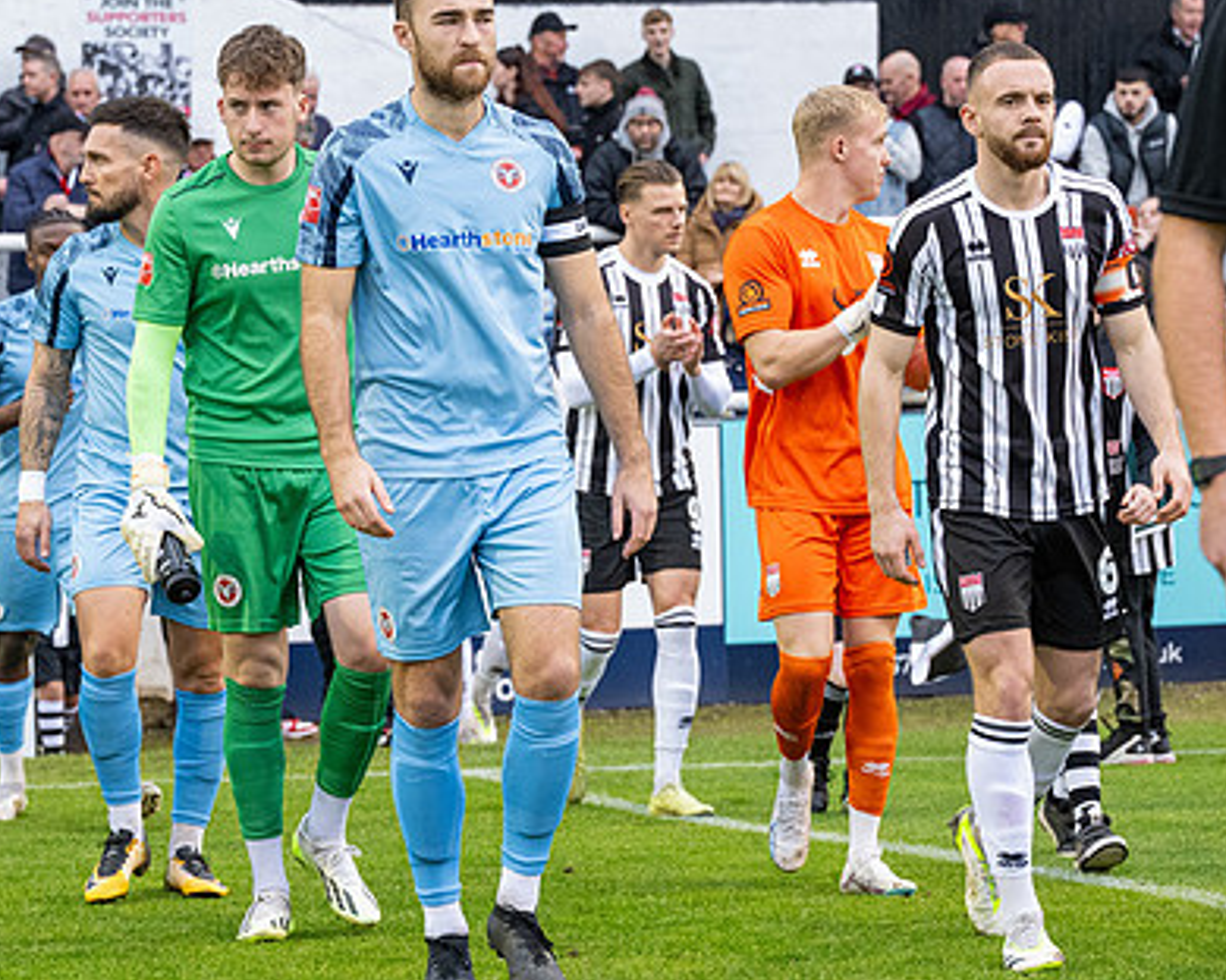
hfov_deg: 11.5
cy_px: 650
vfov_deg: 9.2
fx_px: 6060
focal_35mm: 167
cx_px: 382
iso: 2000
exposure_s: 1/320
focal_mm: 70
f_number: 4
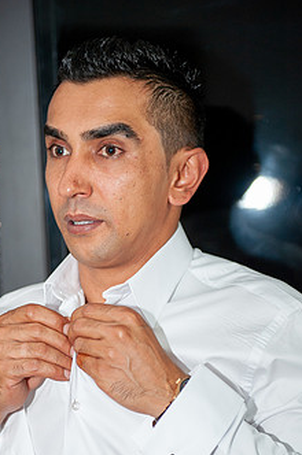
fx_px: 1200
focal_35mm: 95
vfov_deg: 21.4
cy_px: 306
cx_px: 119
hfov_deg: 14.3
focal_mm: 70
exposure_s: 1/160
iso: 800
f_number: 2.8
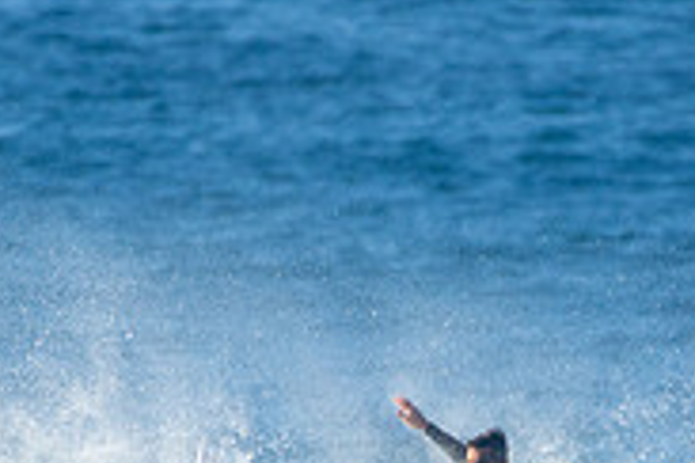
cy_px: 556
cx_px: 422
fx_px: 45944
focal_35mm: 2380
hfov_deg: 0.9
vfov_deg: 0.6
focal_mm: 500
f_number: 5.6
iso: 560
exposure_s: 1/2000
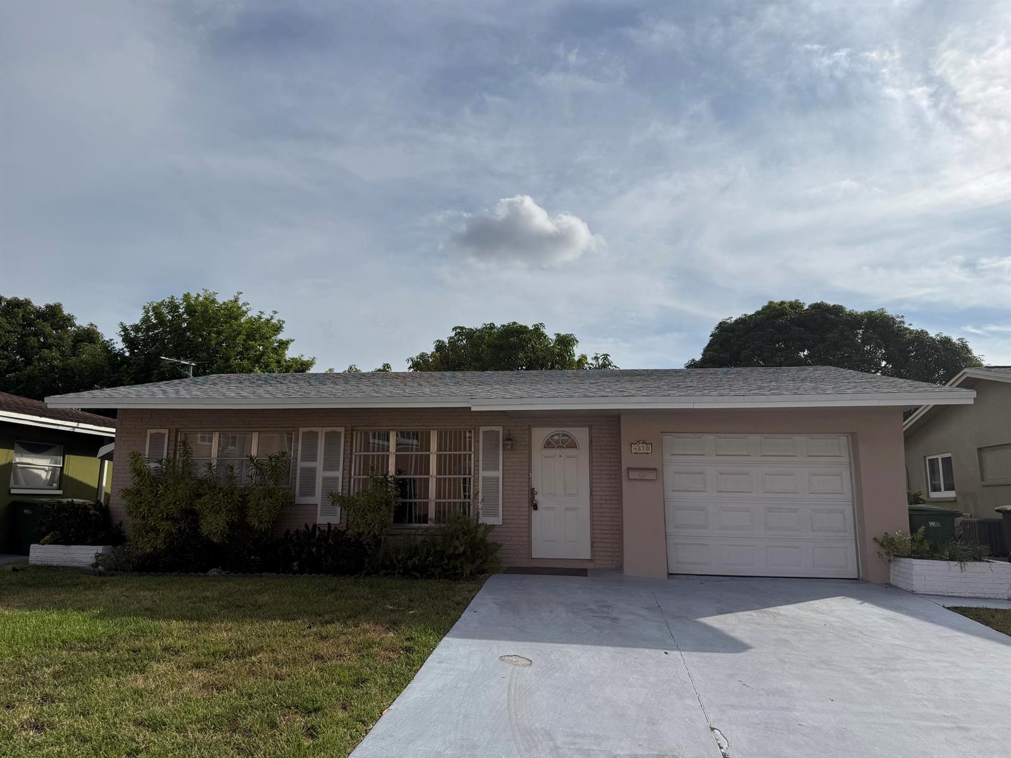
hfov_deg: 71.6
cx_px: 506
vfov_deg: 56.8
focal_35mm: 24
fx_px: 701
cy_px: 379
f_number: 1.78
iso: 80
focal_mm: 6.76
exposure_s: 1/11905
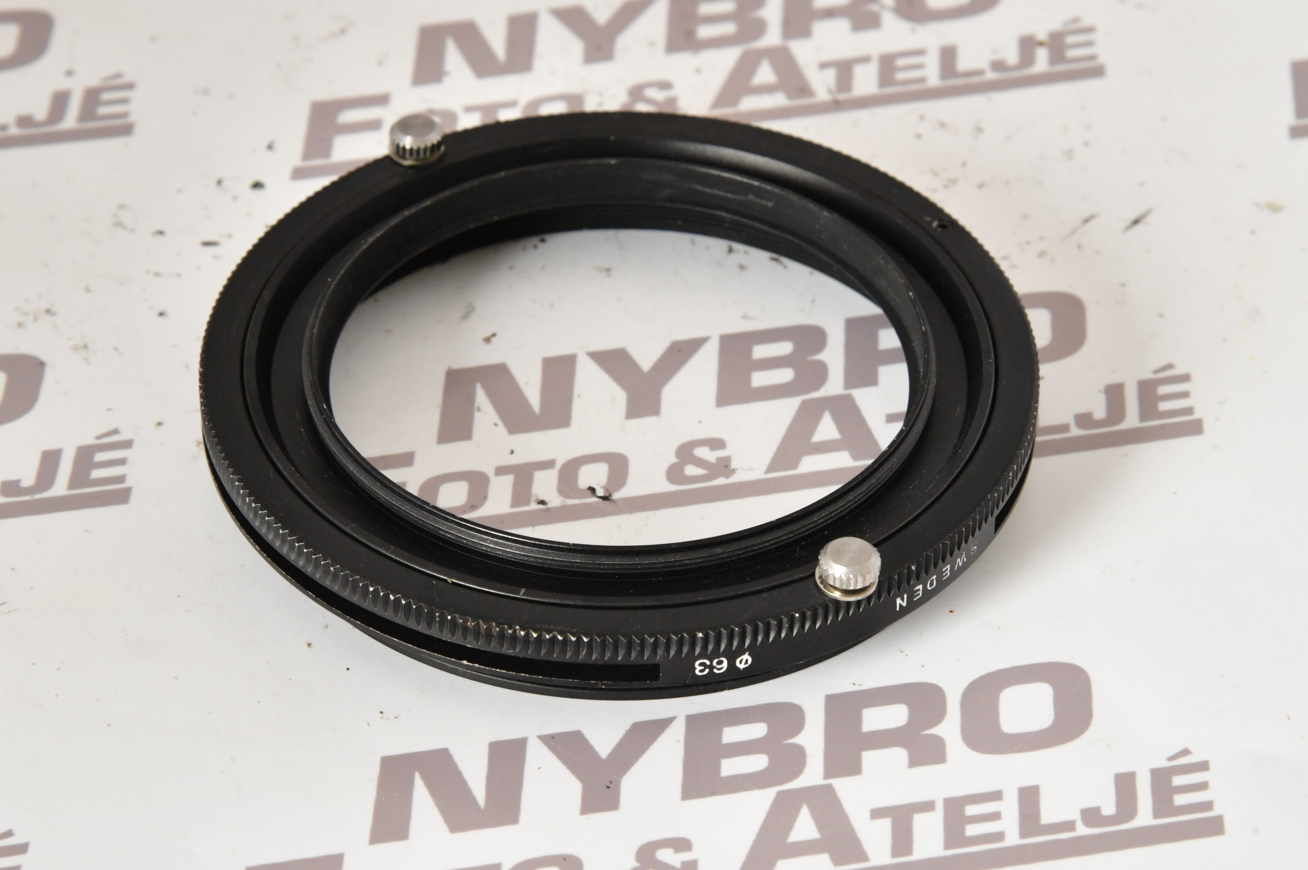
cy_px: 435
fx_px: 4356
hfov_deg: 17.1
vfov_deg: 11.4
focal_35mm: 120
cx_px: 654
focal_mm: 120
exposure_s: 1/125
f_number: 16
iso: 1600
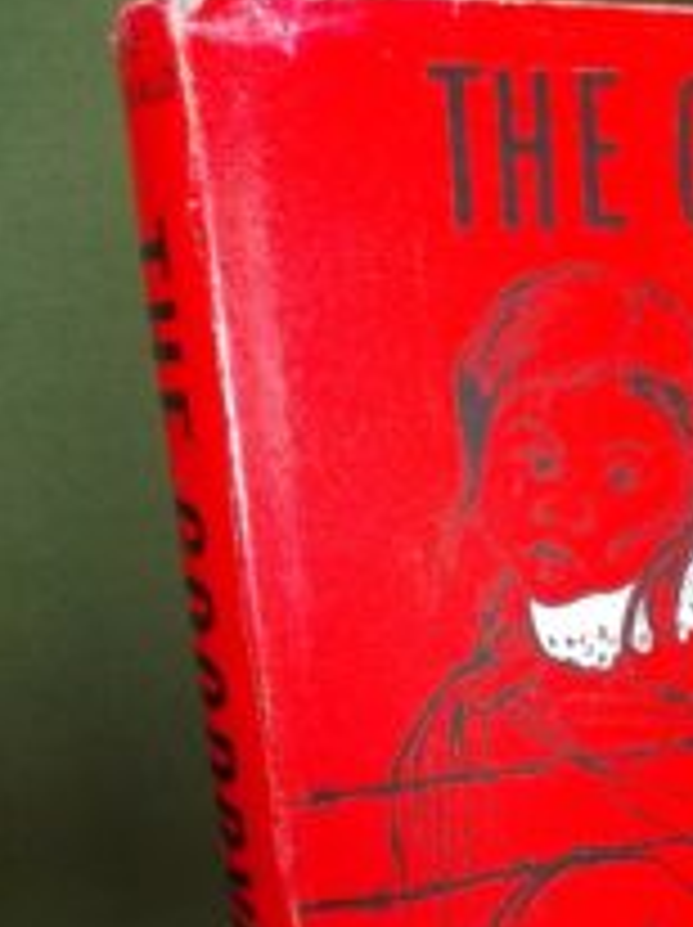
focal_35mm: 50
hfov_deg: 28.0
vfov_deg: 36.4
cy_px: 790
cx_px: 614
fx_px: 1337
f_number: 2.7
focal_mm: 4
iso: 200
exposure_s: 1/25
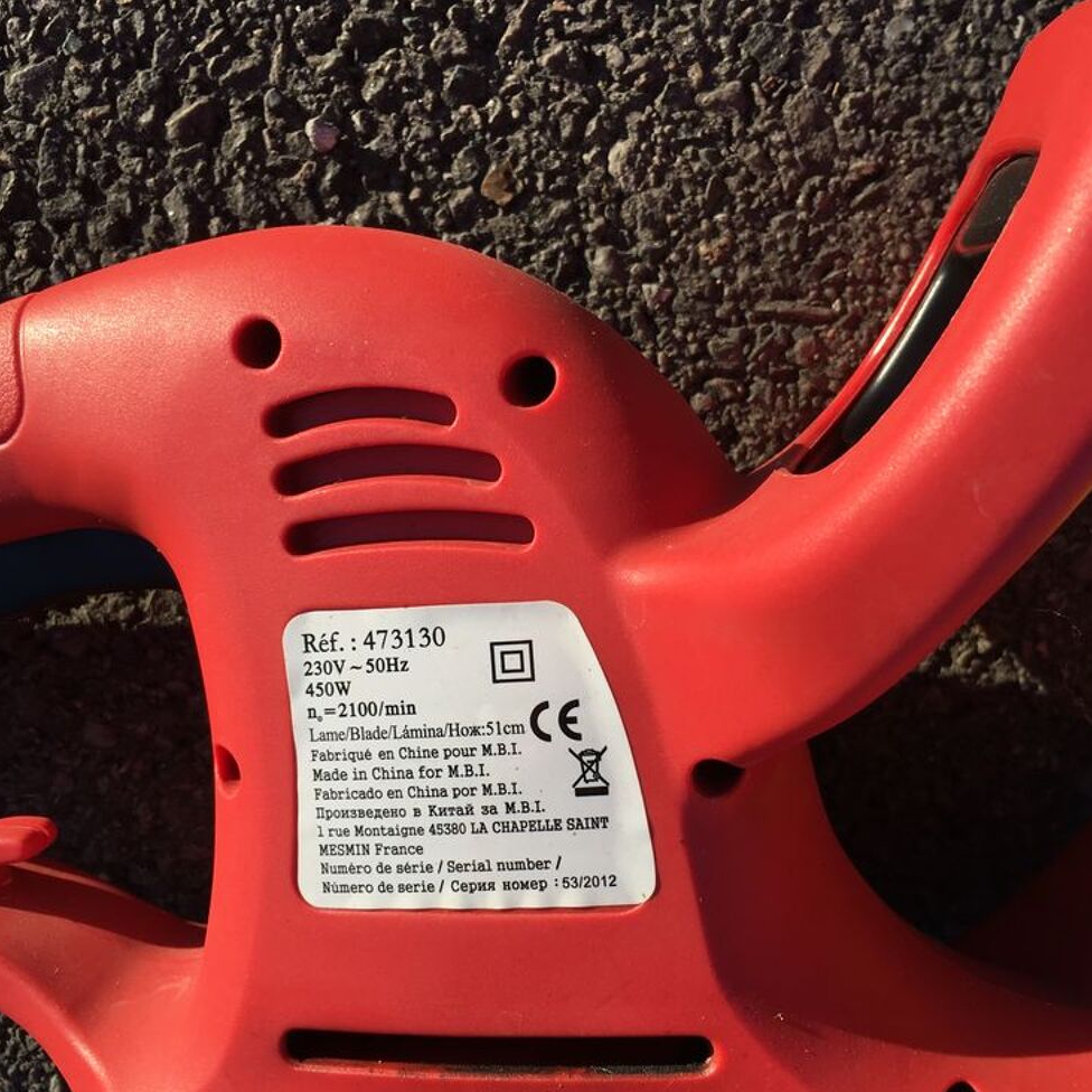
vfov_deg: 47.2
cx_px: 553
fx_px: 1249
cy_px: 601
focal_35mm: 35
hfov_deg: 47.2
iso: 25
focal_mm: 4.15
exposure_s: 1/686
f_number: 2.2
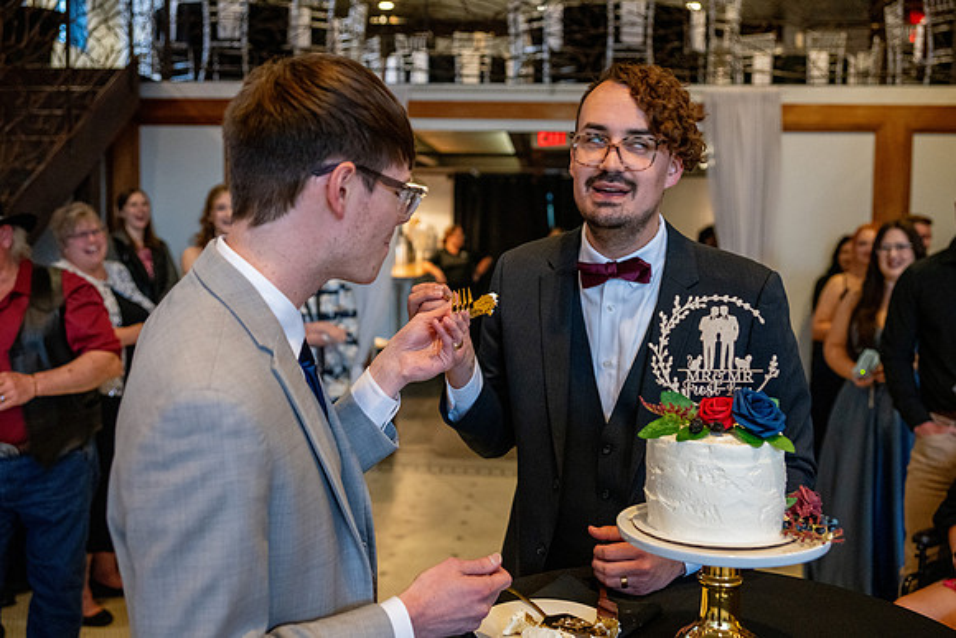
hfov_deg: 54.4
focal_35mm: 35
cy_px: 319
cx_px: 478
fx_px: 930
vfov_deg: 37.9
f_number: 2.8
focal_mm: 35
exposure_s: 1/200
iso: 5000
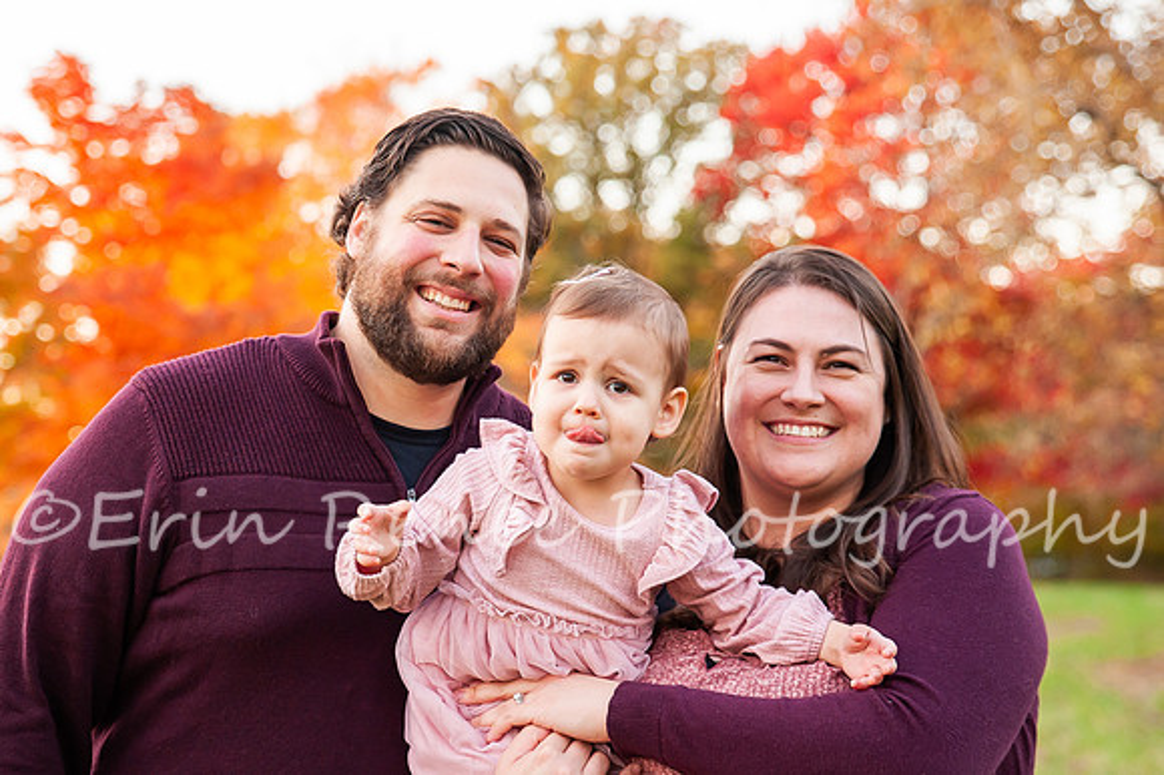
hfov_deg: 25.3
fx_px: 2589
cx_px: 436
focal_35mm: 80
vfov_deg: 17.0
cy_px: 402
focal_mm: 60
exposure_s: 1/200
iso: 800
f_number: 3.5
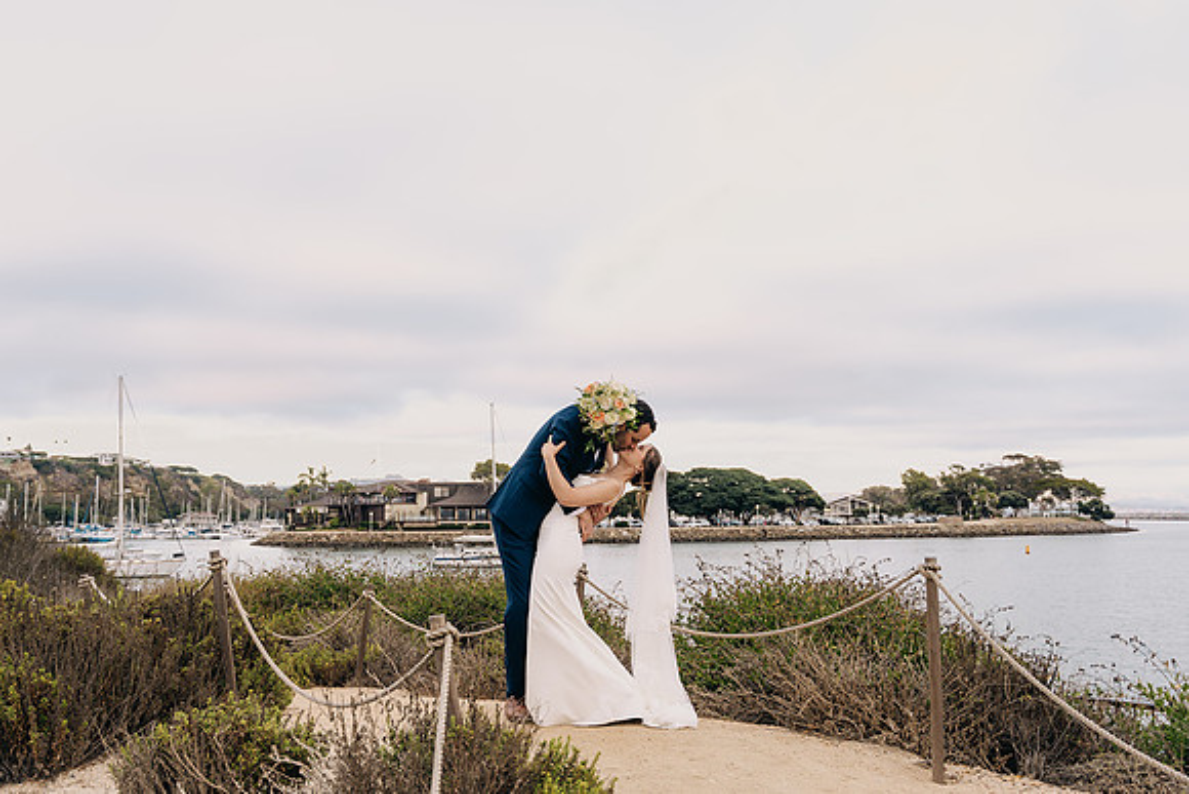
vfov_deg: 39.7
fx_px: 1098
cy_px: 429
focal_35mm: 33
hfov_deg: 56.8
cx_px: 544
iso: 100
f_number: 3.2
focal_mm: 29.2
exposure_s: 1/250
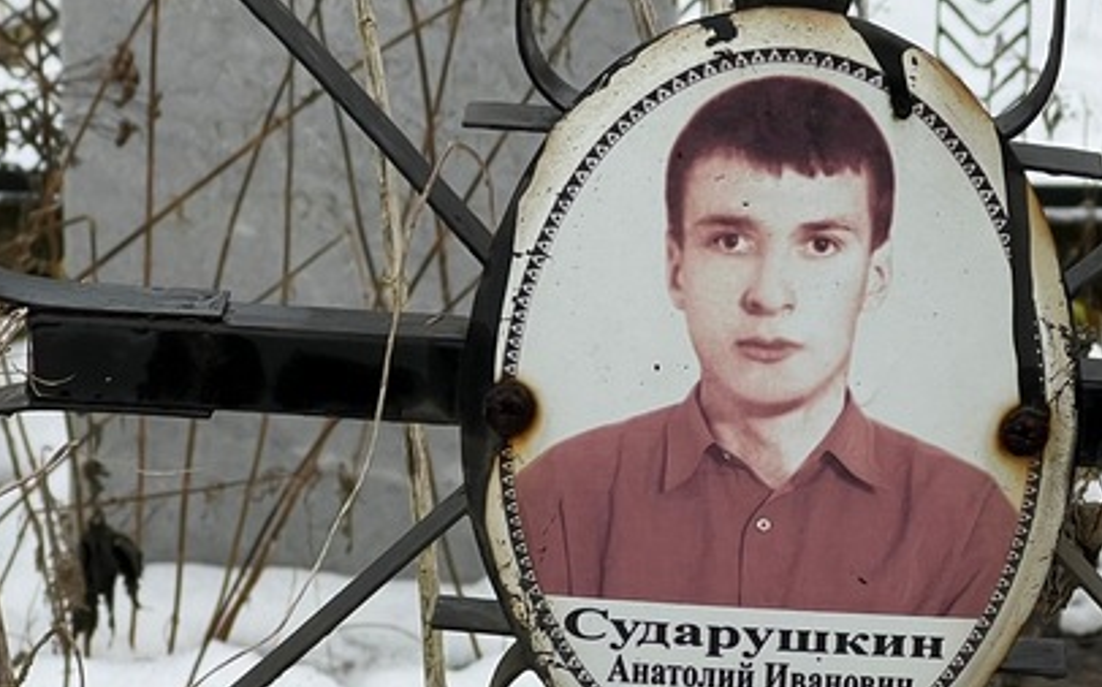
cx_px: 738
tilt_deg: -14.8
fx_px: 4831
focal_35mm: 161
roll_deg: +0.2
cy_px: 375
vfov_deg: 8.1
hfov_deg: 13.0
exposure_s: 1/99
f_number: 2.8
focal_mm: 9
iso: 50
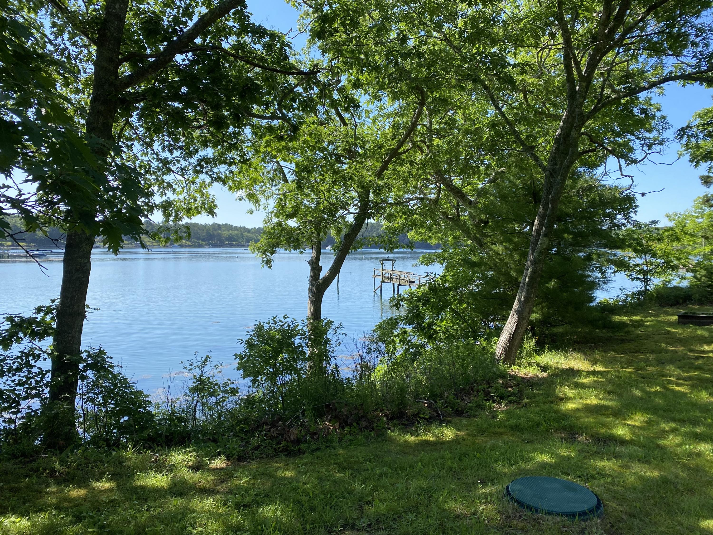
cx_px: 356
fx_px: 536
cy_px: 268
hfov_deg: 67.3
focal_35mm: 26
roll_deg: +0.3
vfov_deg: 53.1
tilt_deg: -2.1
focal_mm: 4.25
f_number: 1.8
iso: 32
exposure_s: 1/1346
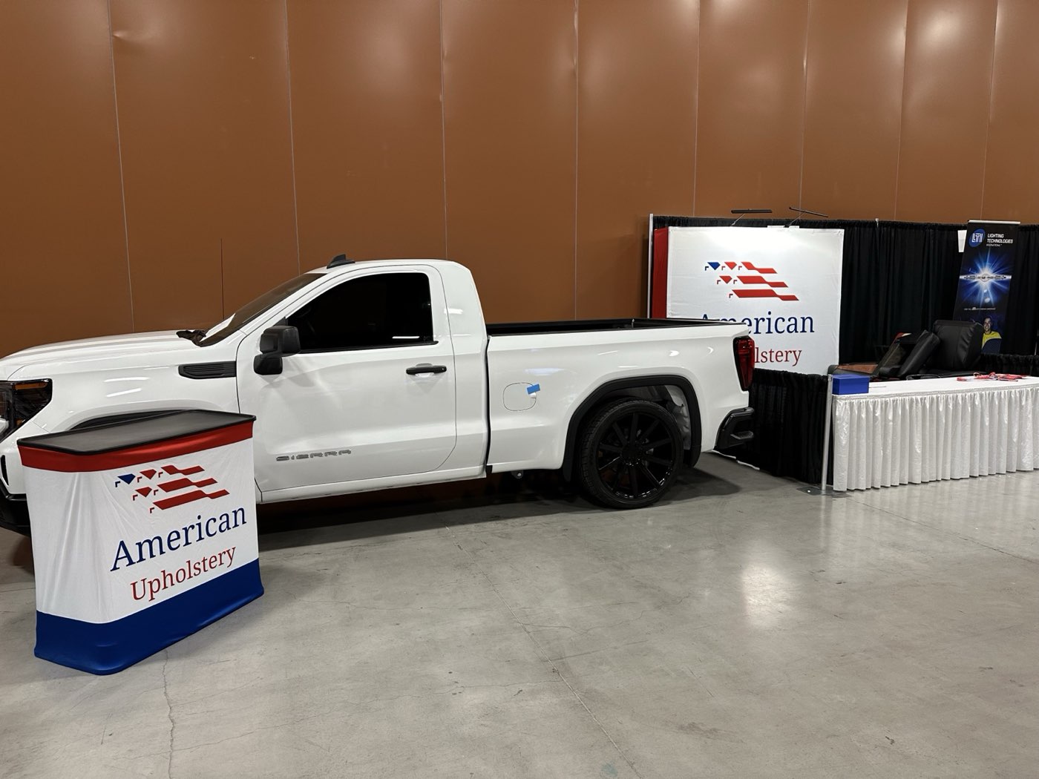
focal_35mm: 24
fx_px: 720
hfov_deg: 71.6
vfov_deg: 56.8
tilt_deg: -6.6
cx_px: 520
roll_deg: +0.5
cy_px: 390
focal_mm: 6.86
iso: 125
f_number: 1.78
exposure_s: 1/60
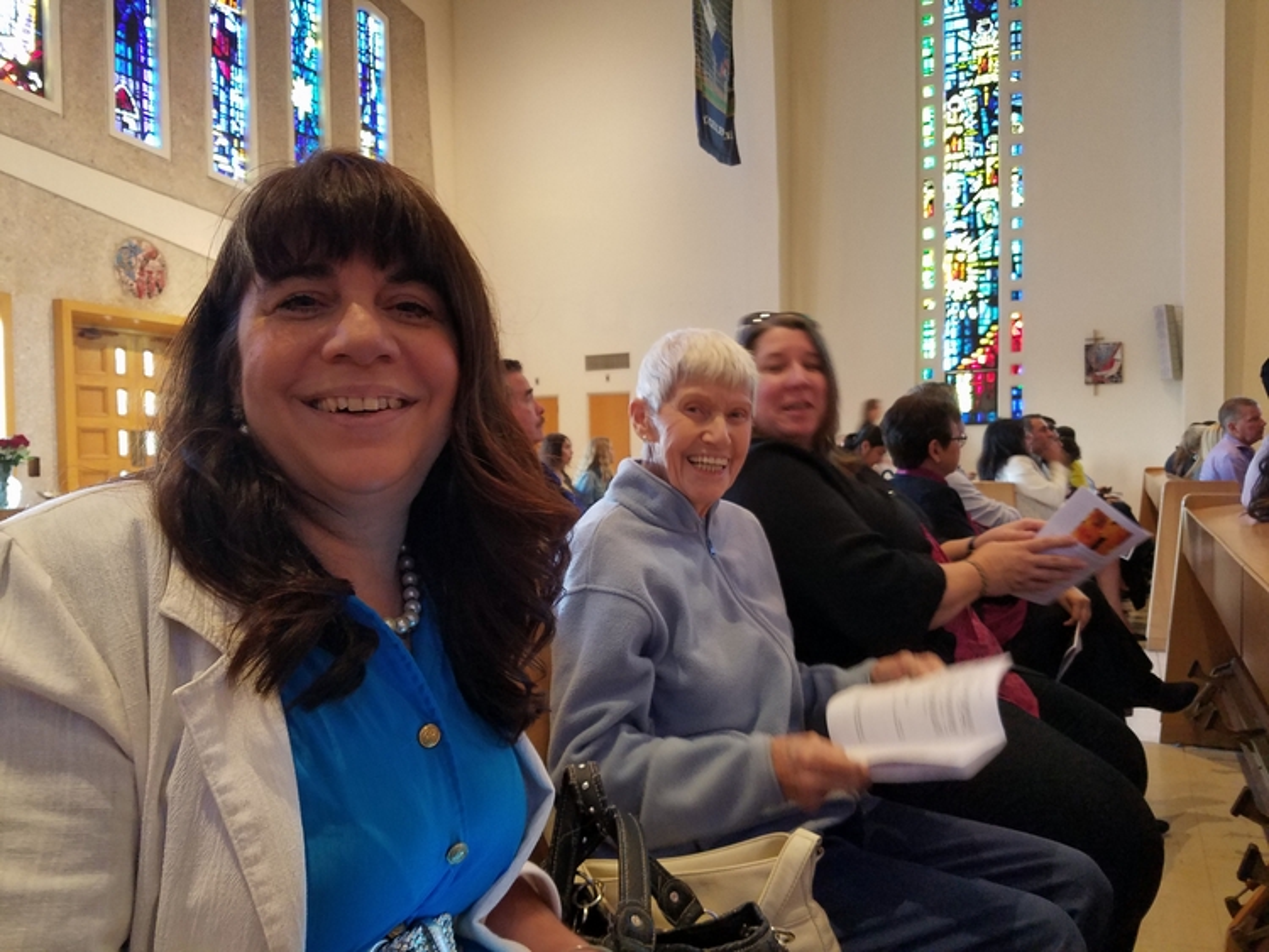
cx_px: 634
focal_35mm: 26
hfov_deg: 67.3
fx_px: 953
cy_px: 476
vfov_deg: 53.1
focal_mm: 4.2
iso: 200
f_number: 1.7
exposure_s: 1/13
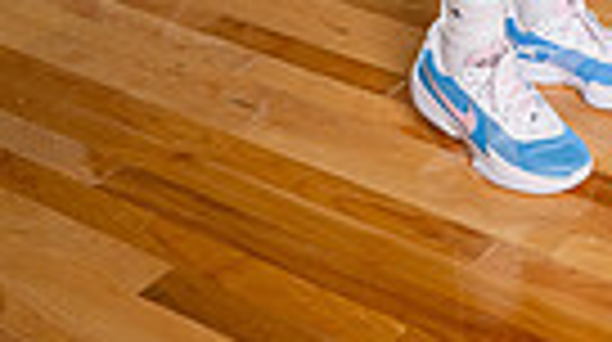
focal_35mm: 103
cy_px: -580
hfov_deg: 20.0
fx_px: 1669
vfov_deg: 9.8
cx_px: 639
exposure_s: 1/200
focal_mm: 29.7
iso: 640
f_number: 7.1
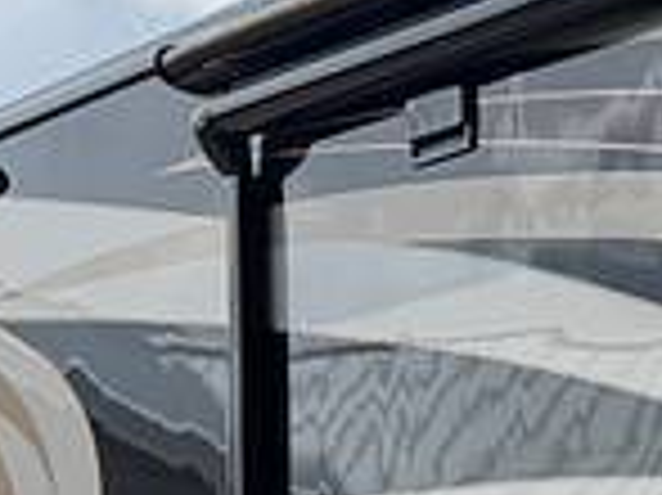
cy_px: 765
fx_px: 3115
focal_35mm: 163
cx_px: 1554
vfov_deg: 8.9
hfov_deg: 10.5
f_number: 1.78
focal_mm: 6.76
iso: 100
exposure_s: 1/4405
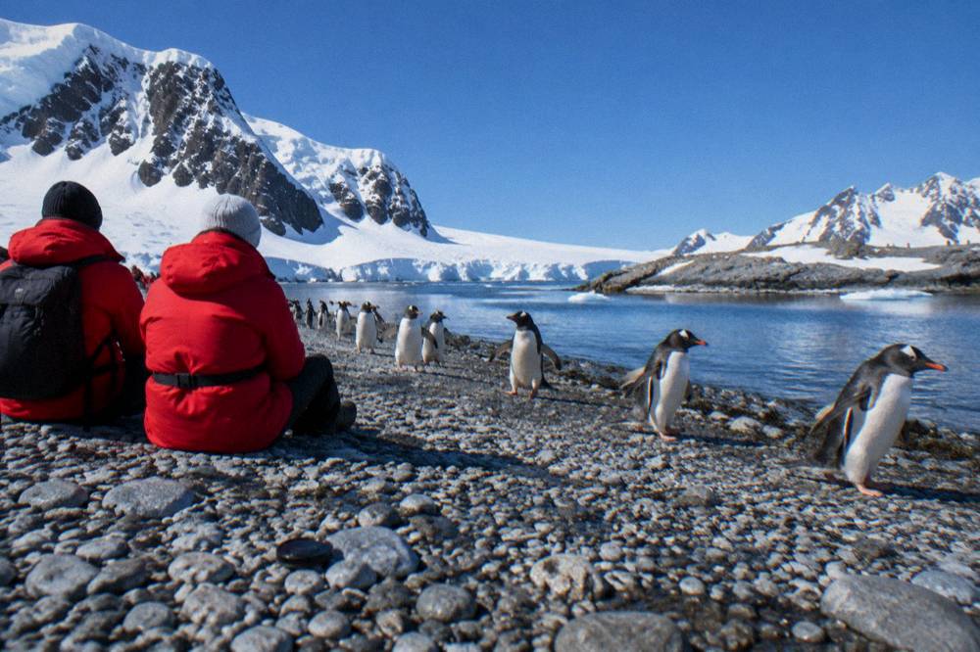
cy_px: 326
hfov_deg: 51.9
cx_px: 490
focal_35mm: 37
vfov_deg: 35.9
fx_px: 1007
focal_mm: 37
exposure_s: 1/250
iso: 200
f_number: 7.1
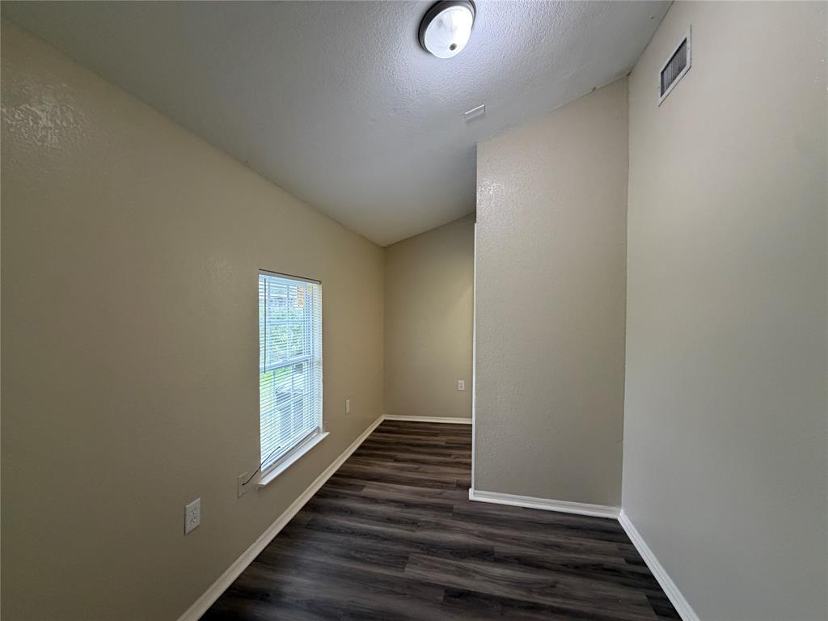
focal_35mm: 14
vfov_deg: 85.7
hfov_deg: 102.1
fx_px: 335
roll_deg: +0.4
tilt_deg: +0.1
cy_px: 310
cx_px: 414
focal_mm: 2.22
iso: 400
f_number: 2.2
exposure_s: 1/60
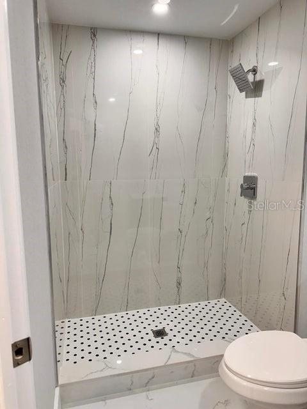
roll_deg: -0.6
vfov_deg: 71.6
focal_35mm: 24
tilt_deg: -7.9
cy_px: 204
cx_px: 154
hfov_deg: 56.8
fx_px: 284
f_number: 1.78
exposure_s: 1/120
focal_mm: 6.86
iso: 200
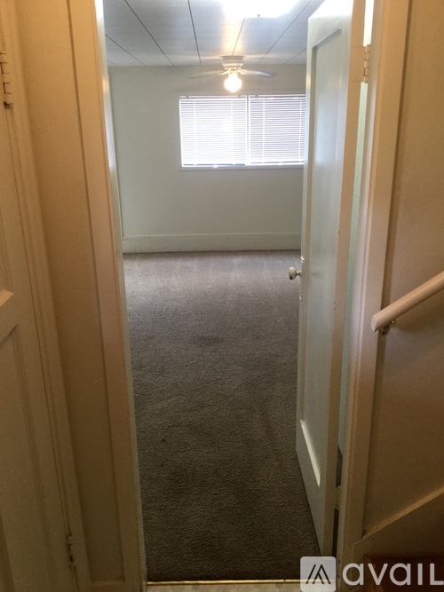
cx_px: 222
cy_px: 296
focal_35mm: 31
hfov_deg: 45.4
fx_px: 530
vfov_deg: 58.4
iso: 80
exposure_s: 1/30
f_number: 2.4
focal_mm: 3.3
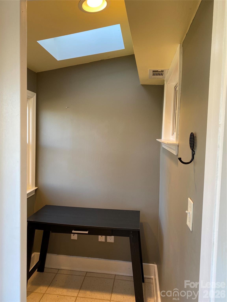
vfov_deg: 67.3
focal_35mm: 26
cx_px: 114
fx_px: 227
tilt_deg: -3.0
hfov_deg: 53.1
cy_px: 151
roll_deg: -2.3
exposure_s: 1/60
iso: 80
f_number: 1.8
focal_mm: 4.25
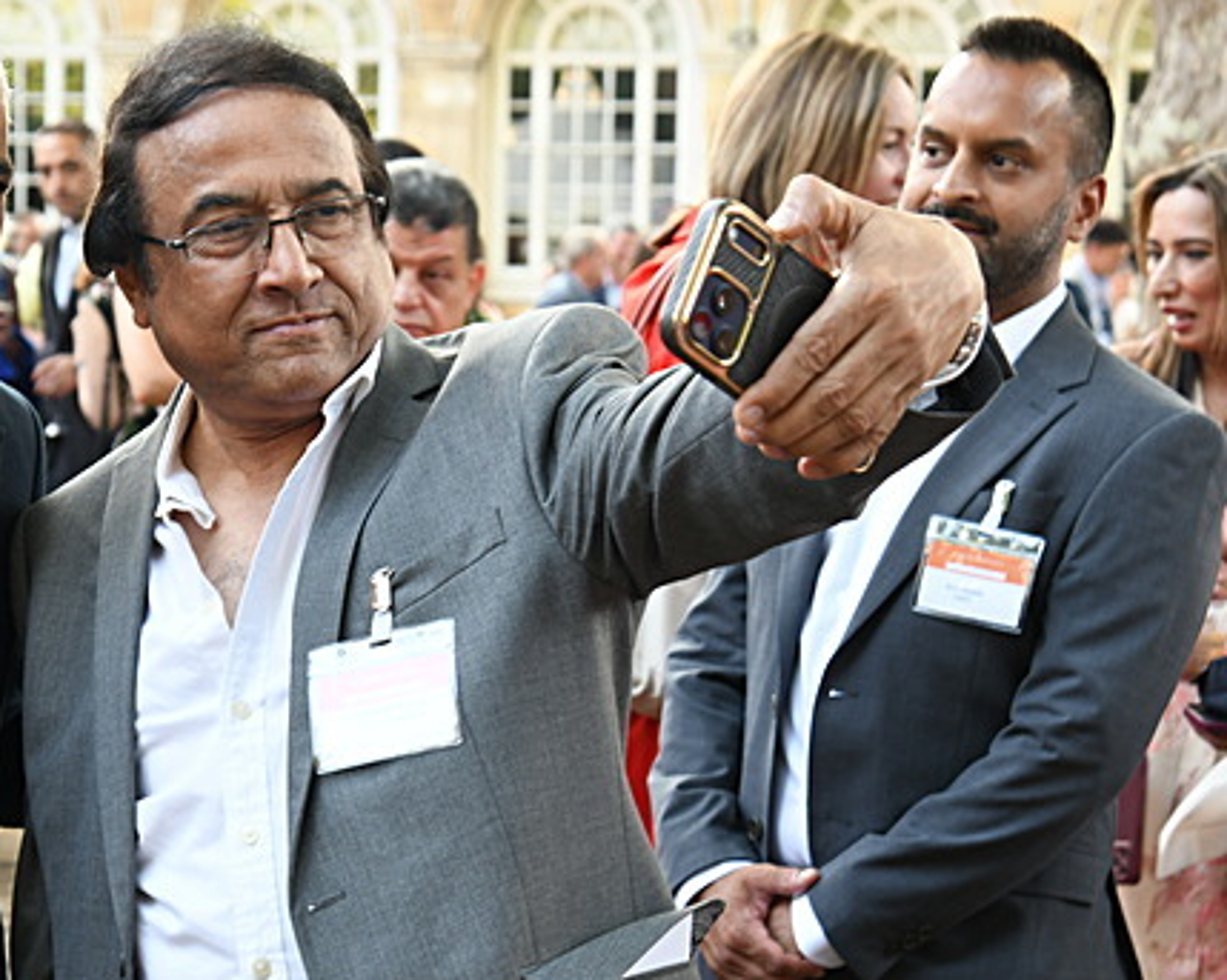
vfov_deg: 14.7
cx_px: 358
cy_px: 567
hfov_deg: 18.2
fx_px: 3812
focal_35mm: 105
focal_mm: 60
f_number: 6.3
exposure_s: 1/25
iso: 400
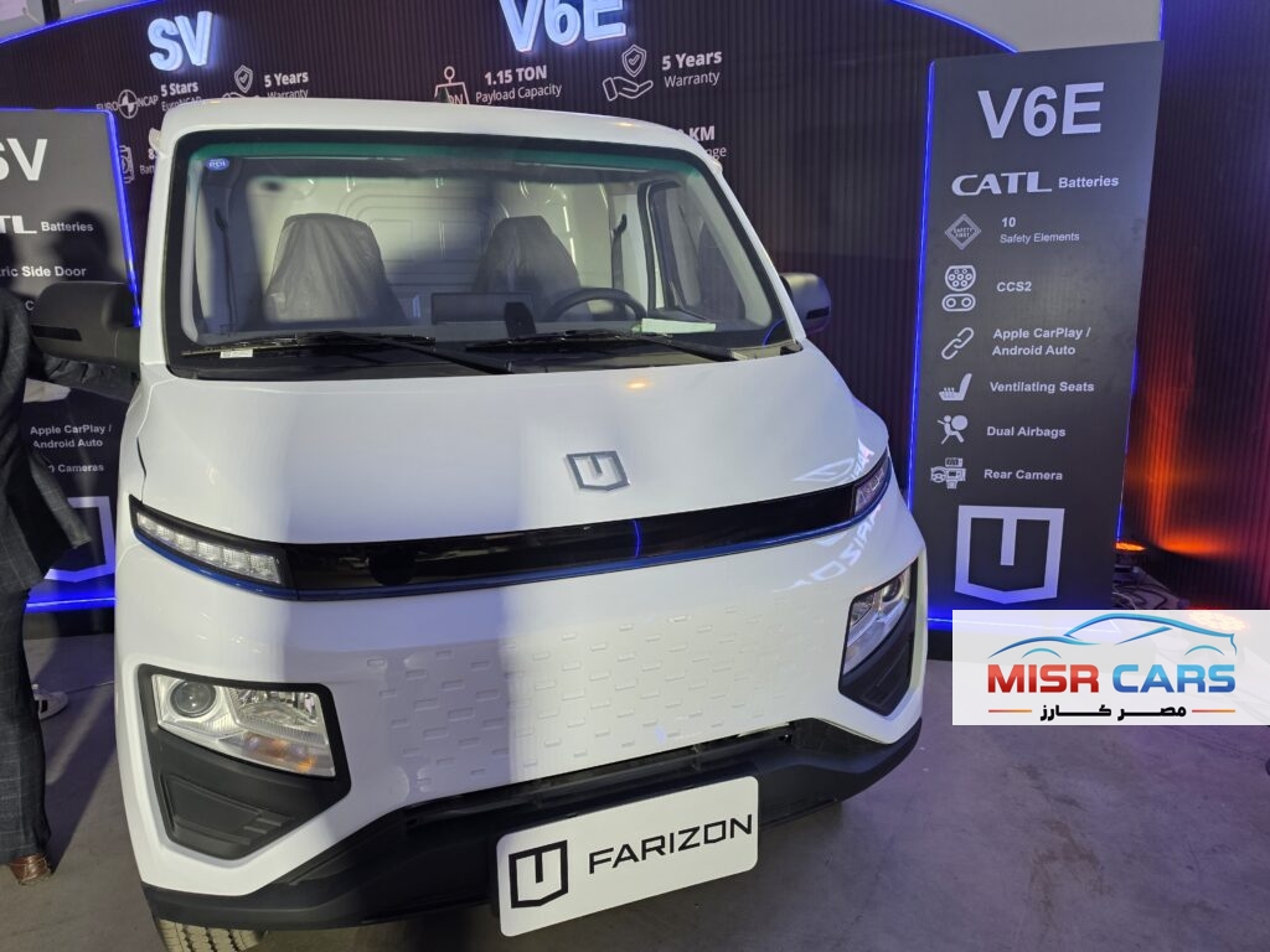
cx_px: 635
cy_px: 476
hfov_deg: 73.9
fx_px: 844
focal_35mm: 23
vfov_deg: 58.9
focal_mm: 6.5
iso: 125
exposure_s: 1/100
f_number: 1.4
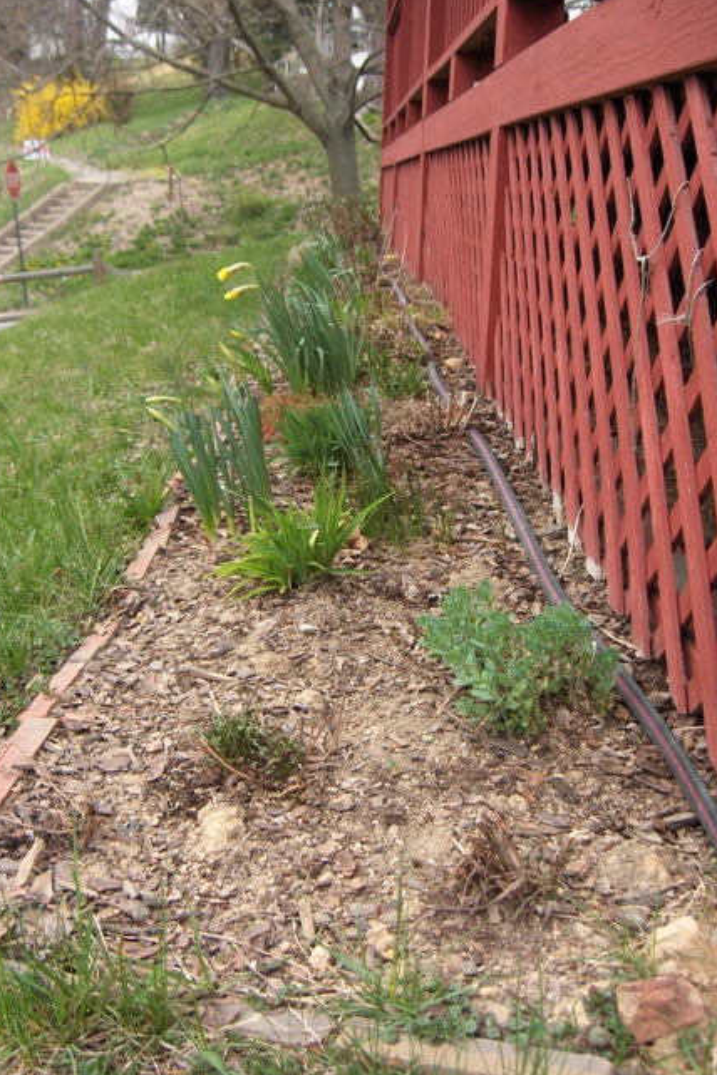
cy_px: 536
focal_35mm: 41
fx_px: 1225
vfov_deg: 47.4
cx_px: 335
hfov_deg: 32.6
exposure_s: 1/121
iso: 143
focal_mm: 8
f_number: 2.8
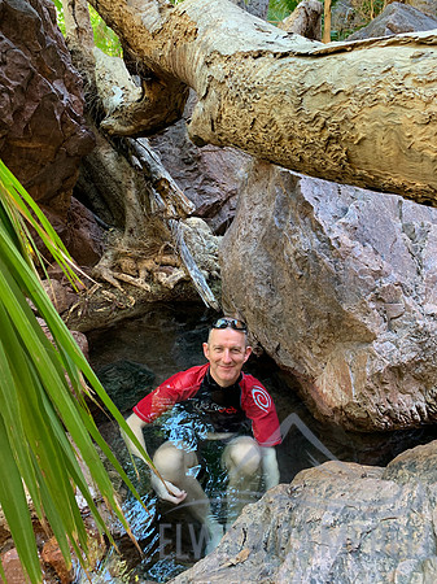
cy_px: 292
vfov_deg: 67.3
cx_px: 218
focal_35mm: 26
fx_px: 438
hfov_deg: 53.0
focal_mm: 4.25
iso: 160
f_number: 1.8
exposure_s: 1/60
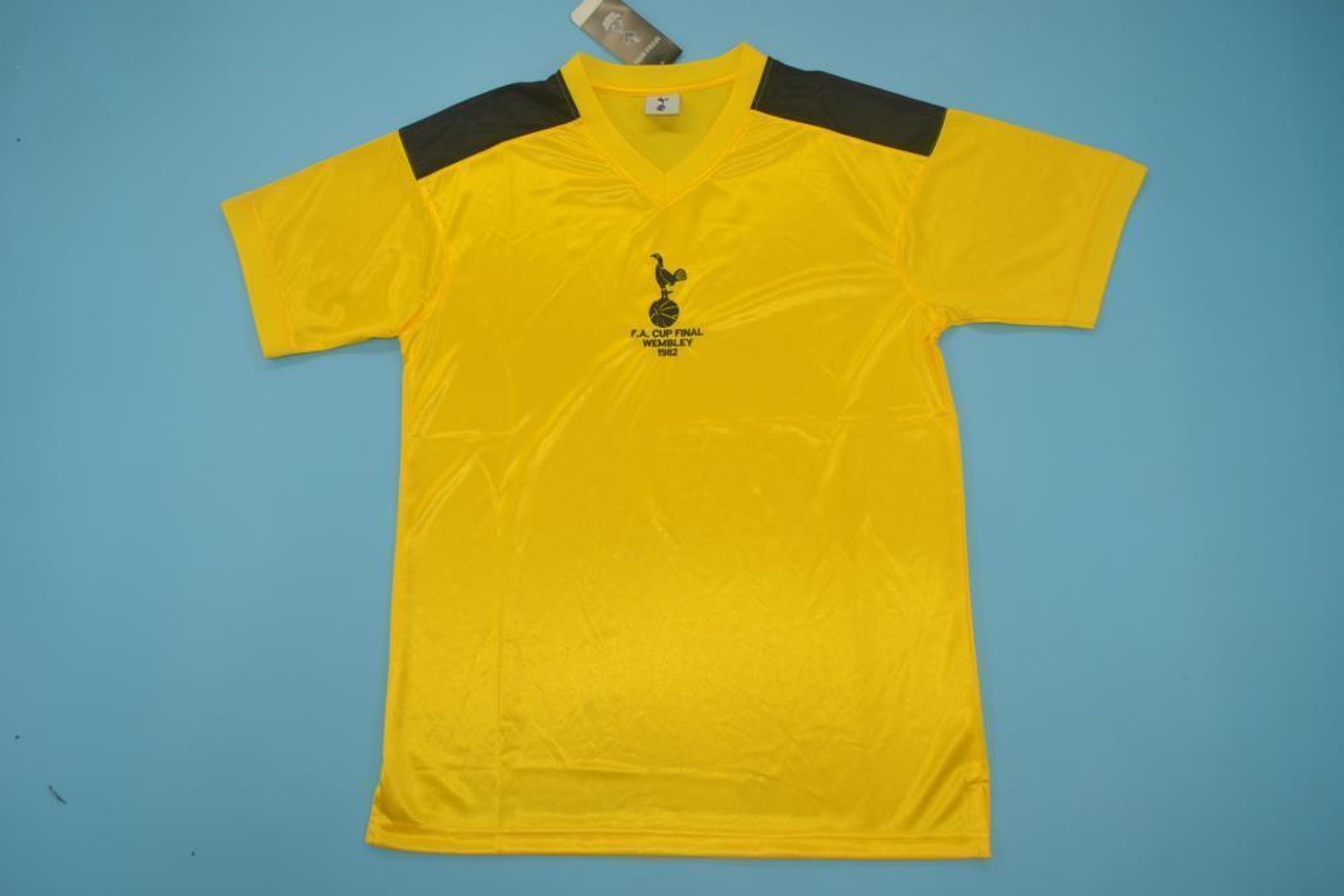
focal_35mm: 28
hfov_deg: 65.5
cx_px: 662
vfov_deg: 46.4
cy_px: 434
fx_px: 1045
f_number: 4.5
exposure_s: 1/200
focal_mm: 18
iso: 200
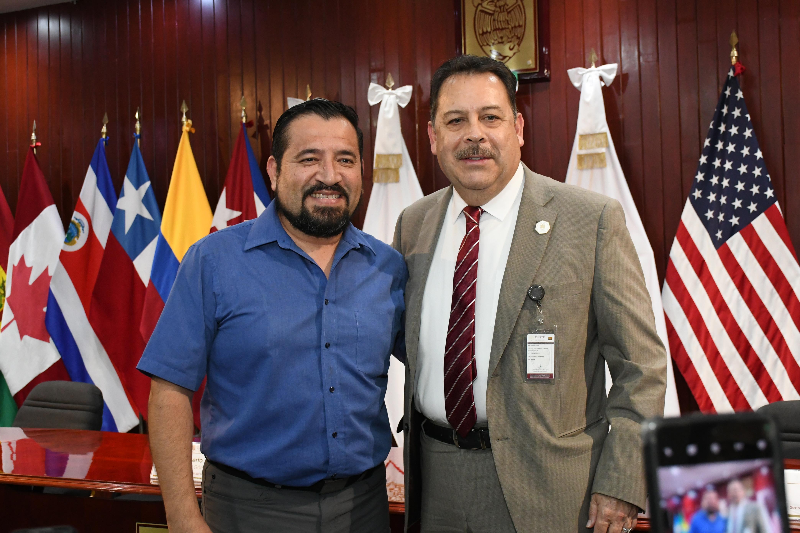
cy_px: 266
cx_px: 400
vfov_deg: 28.1
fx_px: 1067
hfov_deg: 41.1
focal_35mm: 48
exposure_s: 1/100
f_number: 5.6
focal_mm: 32
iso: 4000
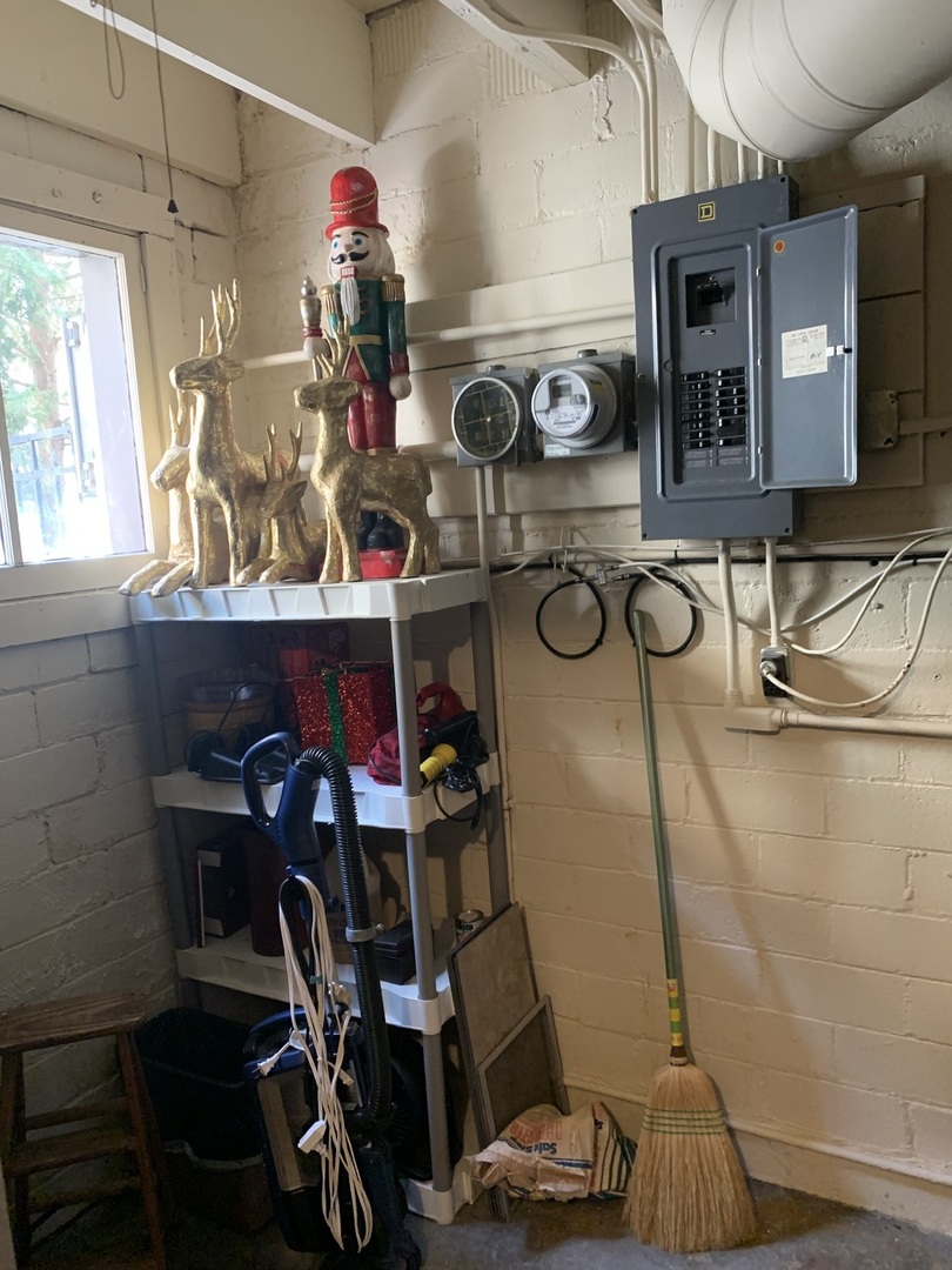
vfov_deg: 67.3
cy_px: 635
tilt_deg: -7.1
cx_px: 476
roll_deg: +3.8
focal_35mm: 26
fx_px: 953
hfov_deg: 53.1
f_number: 1.8
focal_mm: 4.25
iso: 320
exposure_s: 1/40
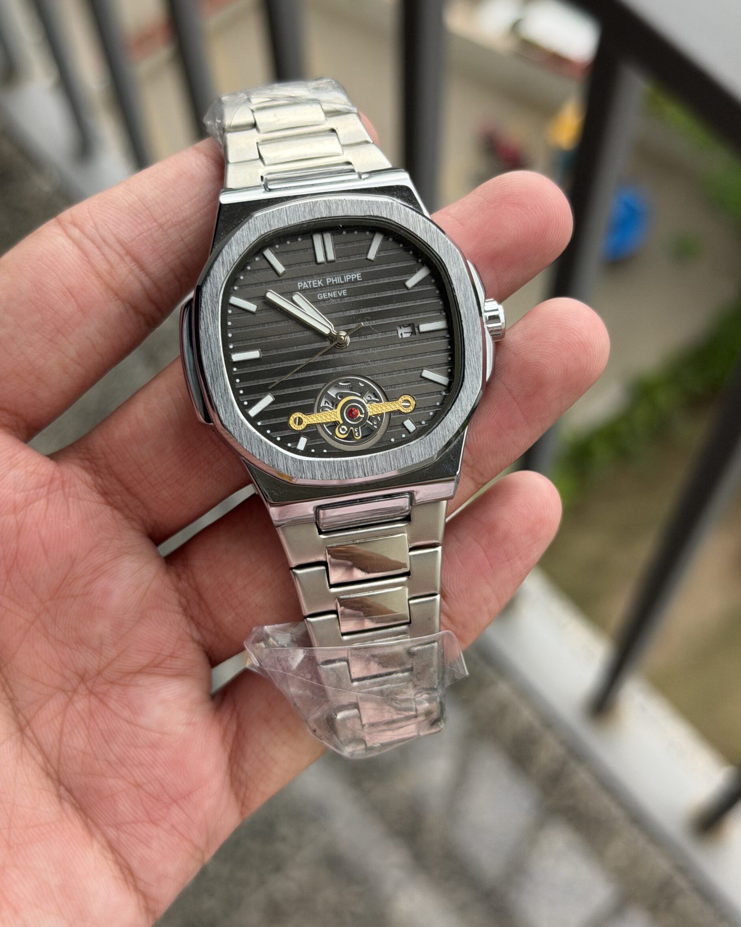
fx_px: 1398
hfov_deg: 29.7
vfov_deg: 36.7
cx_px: 366
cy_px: 445
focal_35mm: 51
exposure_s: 1/975
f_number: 1.78
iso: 100
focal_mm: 6.76
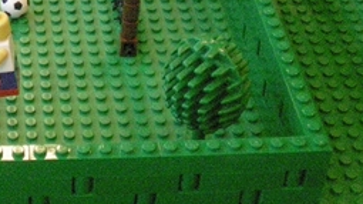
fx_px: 1000
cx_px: -17
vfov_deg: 11.3
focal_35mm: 104
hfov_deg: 19.8
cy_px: -70
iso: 1000
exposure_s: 1/54.7
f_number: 3.1
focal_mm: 6.3
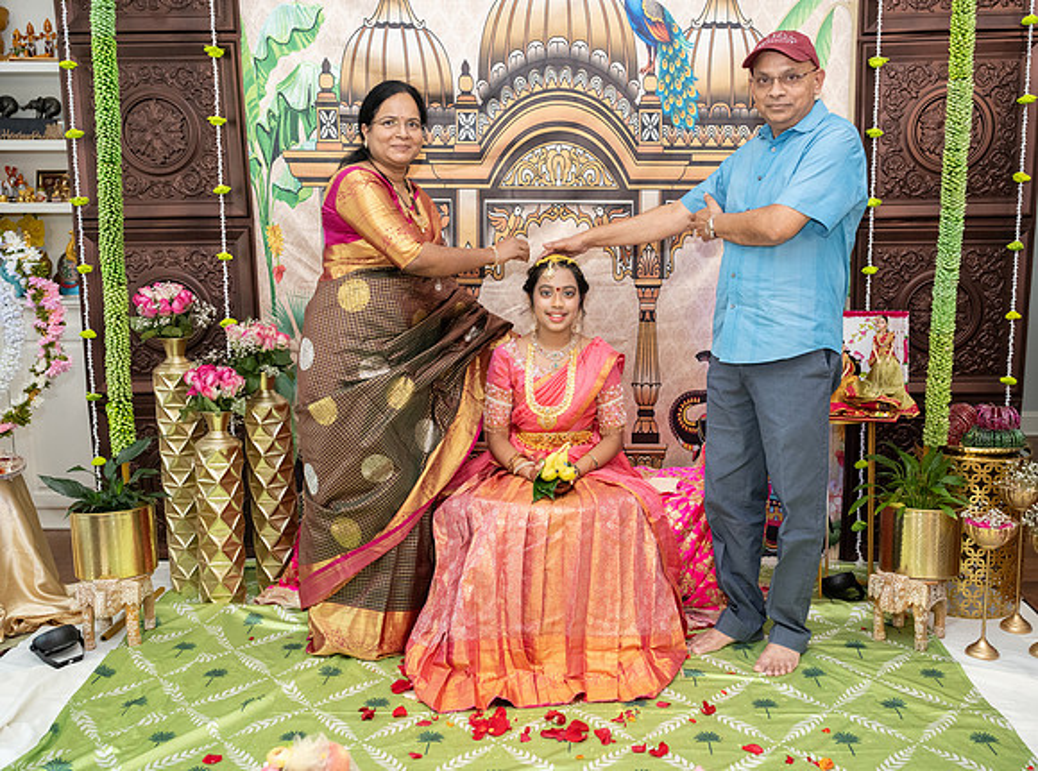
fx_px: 1046
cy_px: 386
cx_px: 579
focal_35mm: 35
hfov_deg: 52.6
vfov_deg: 40.5
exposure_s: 1/160
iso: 1600
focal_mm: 32
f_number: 4
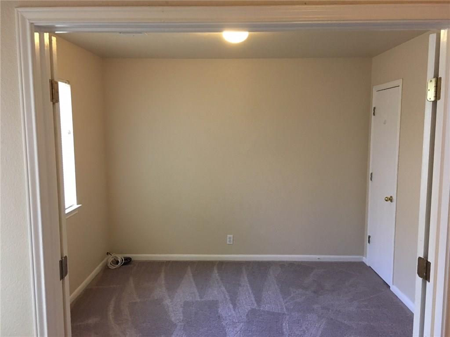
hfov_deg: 61.7
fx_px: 377
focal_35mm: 29
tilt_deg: -6.9
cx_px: 225
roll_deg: +0.1
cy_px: 168
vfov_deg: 48.2
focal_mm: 4.15
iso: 200
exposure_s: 1/30
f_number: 2.2
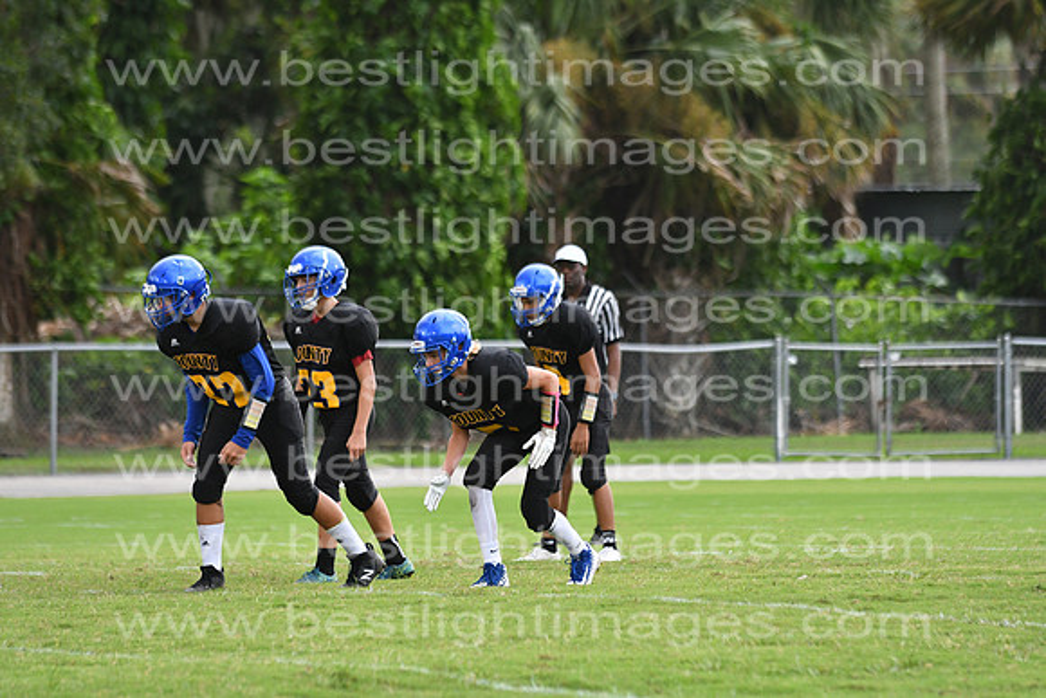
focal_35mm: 210
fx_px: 6103
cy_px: 349
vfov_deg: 6.5
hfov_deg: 9.8
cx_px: 523
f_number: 3.5
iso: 1000
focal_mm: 140
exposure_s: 1/1250
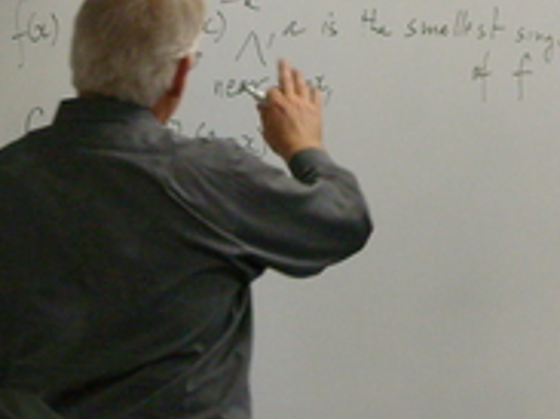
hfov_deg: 6.6
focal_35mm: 298
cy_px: -190
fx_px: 4818
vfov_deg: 4.9
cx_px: -28
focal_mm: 18.9
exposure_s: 1/60
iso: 200
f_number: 3.4
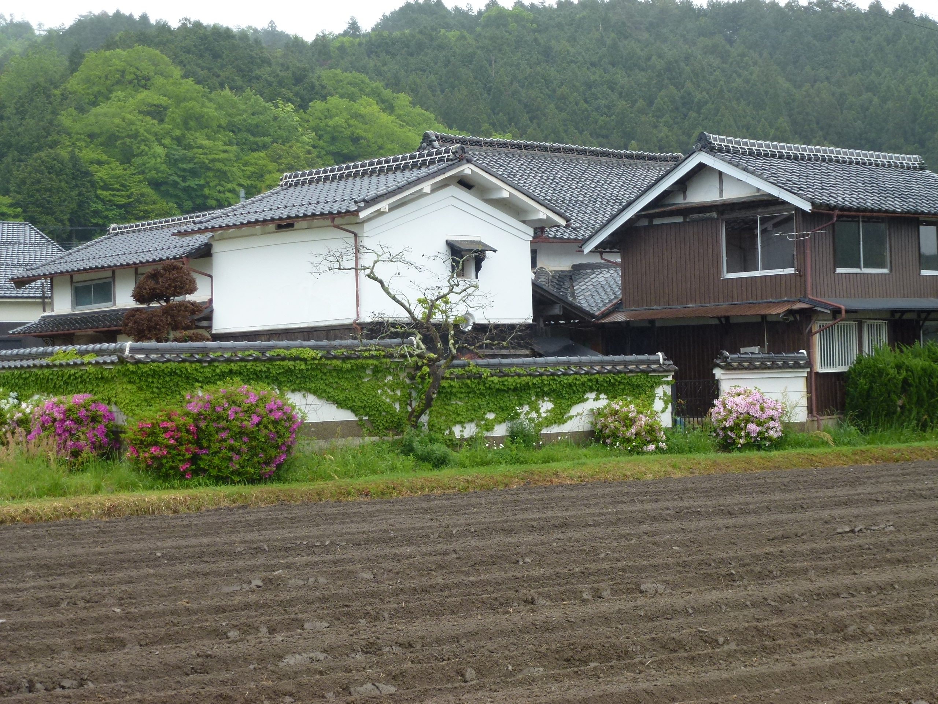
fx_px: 1653
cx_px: 469
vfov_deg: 24.0
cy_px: 352
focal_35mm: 61
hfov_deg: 31.7
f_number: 4.5
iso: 100
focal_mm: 10.9
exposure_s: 1/160
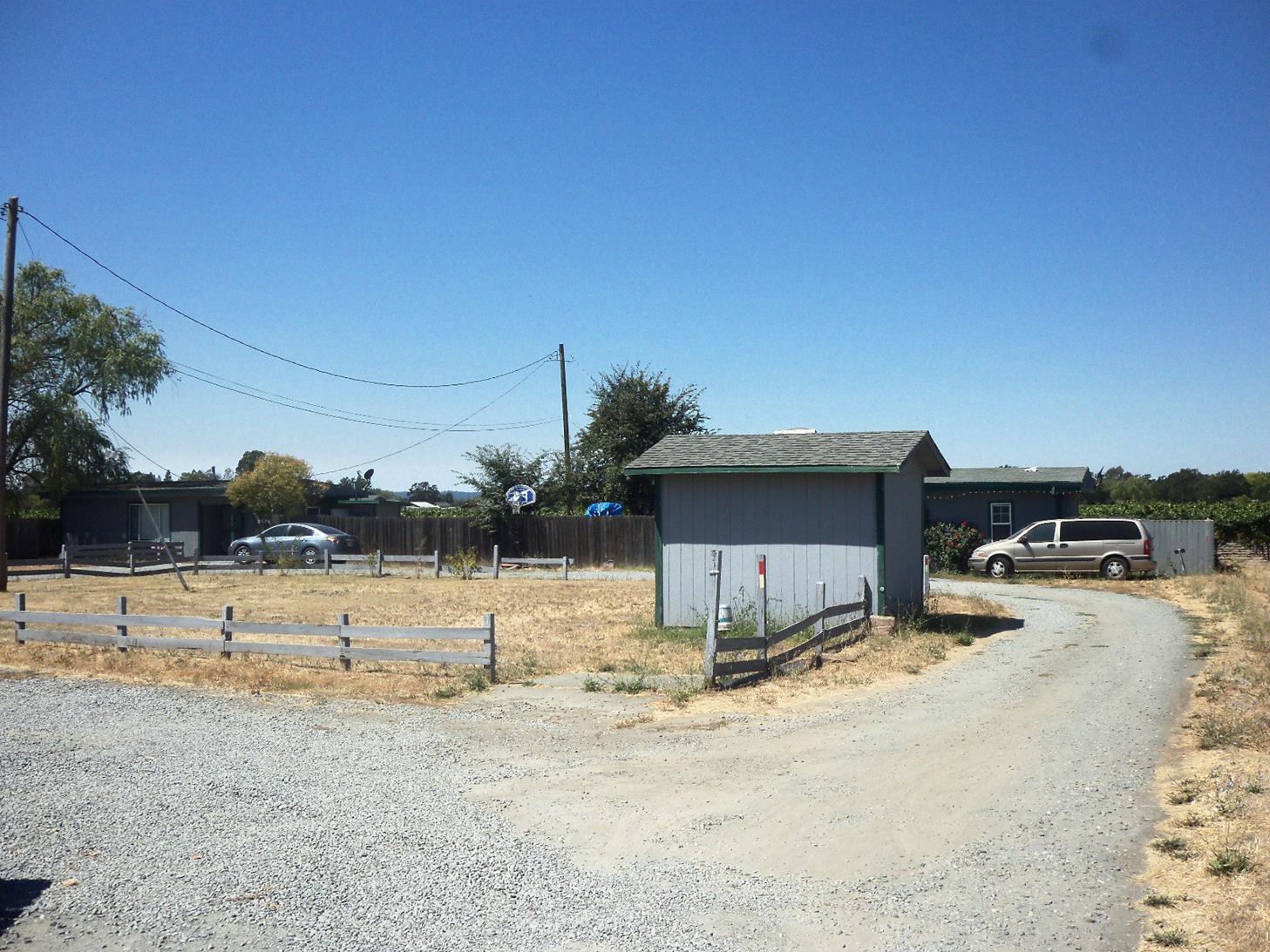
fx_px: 1284
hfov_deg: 52.6
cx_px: 633
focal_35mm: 35
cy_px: 488
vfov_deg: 40.7
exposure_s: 1/320
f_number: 8.8
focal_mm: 5.7
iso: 80
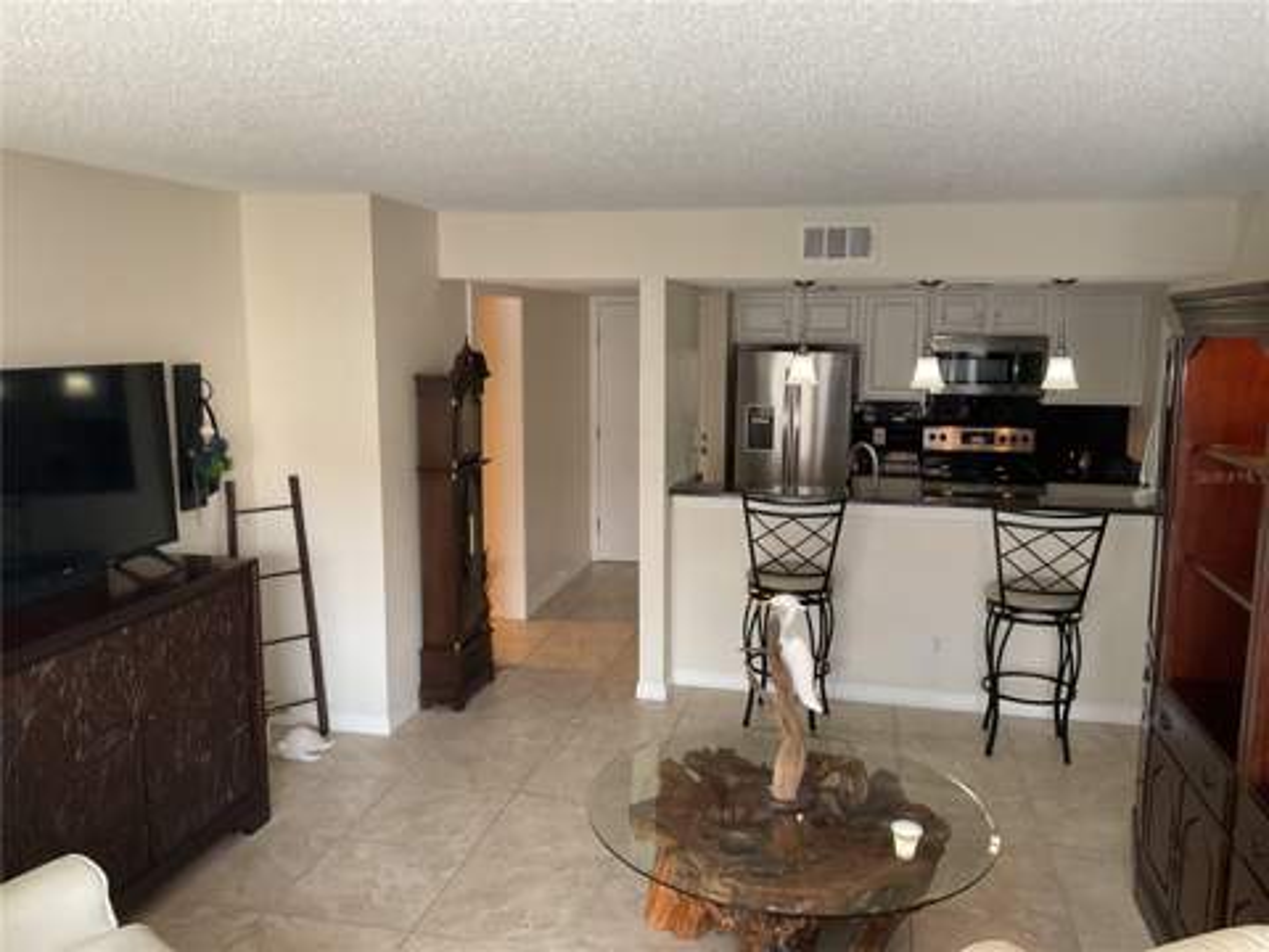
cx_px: 634
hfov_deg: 61.7
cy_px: 476
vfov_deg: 48.2
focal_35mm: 29
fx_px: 1063
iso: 160
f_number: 1.8
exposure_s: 1/60
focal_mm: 3
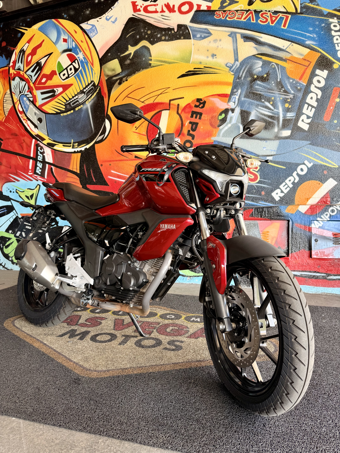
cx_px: 170
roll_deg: +1.4
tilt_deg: -2.7
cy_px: 226
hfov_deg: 56.8
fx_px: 314
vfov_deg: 71.6
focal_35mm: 24
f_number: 1.78
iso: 80
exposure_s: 1/121
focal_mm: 6.76
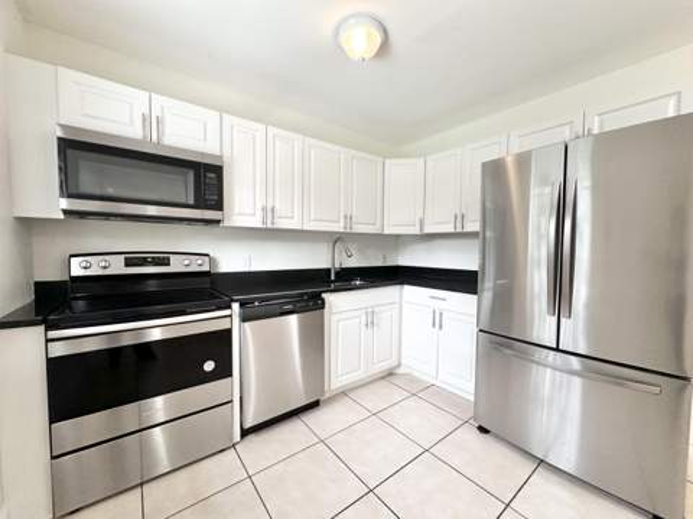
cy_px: 260
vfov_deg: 85.6
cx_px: 346
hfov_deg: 102.1
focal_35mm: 14
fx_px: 280
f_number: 2.2
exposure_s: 1/60
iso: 400
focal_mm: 2.22
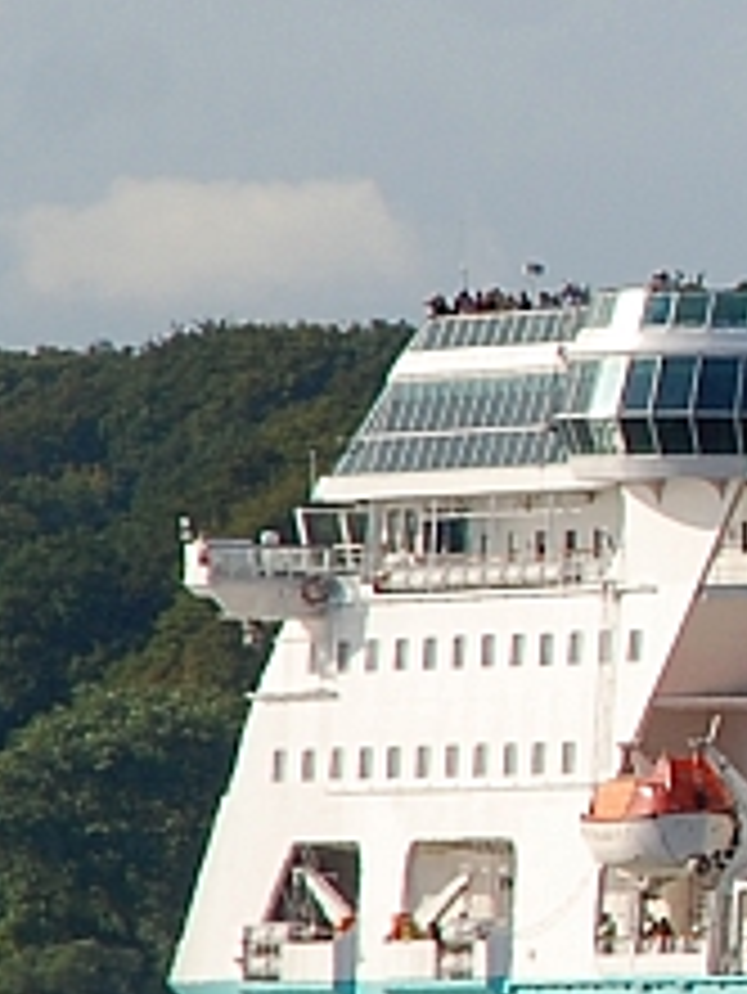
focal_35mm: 902
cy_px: 573
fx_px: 25935
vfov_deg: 2.2
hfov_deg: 1.6
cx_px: 2012
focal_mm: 135
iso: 160
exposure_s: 1/250
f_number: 10
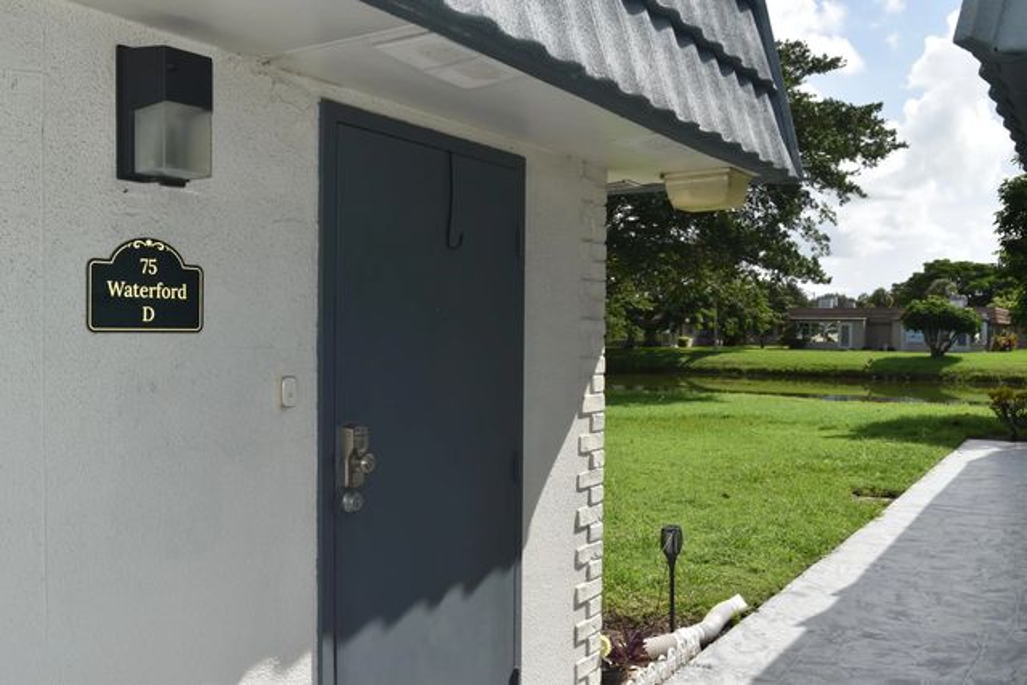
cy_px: 342
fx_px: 942
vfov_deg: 40.0
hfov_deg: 57.2
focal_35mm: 33
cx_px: 514
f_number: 9
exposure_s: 1/200
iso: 100
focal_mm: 22
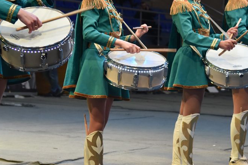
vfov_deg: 11.7
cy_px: 52
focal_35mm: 117
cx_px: 134
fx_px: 806
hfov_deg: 17.5
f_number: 4
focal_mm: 55
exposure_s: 1/320
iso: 2000
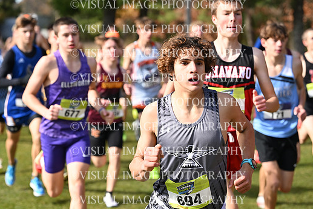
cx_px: 158
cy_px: 114
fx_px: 878
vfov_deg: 13.6
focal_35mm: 101
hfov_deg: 20.2
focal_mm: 90
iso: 250
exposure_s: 1/1000
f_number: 3.5
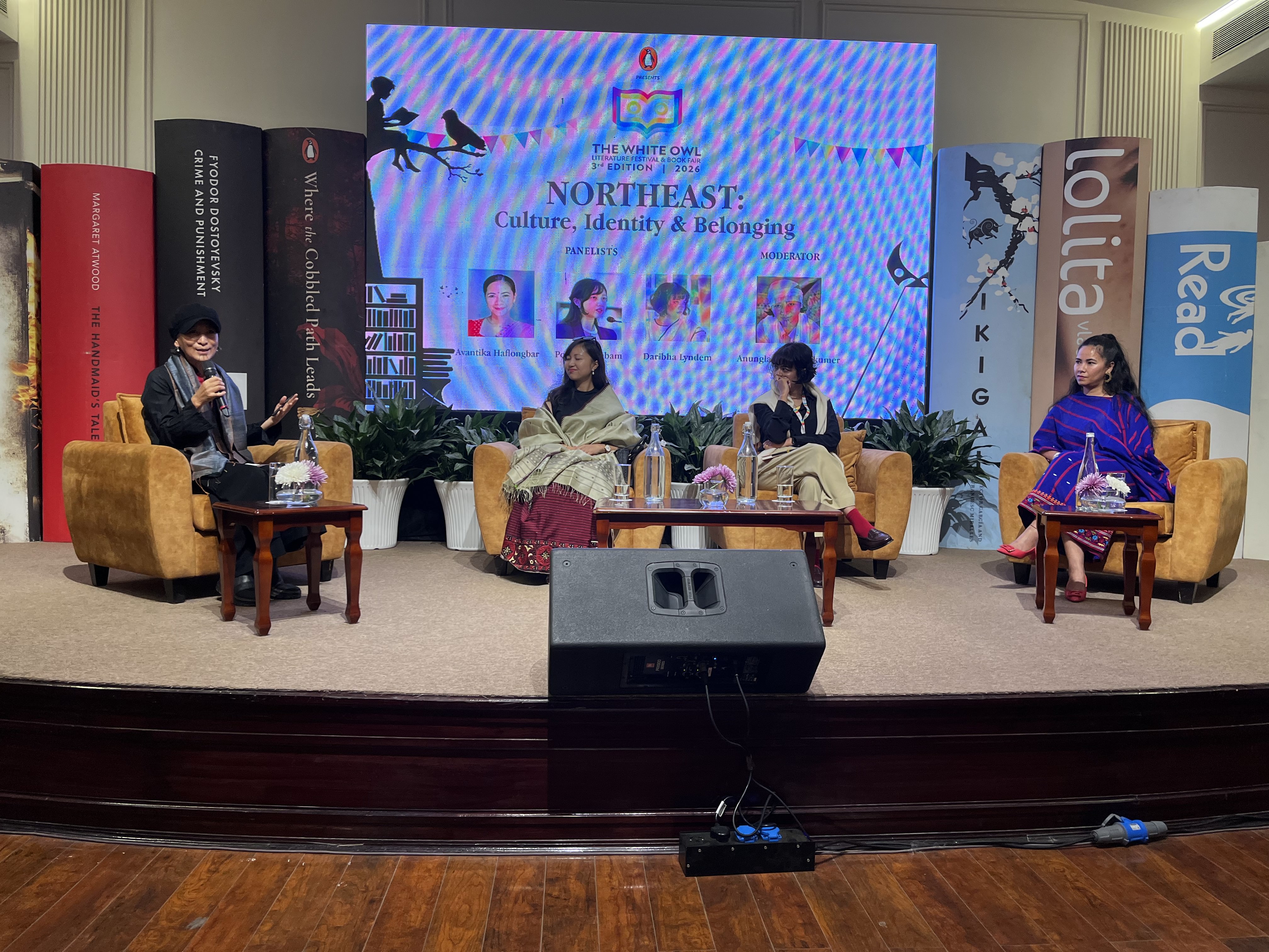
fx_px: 953
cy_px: 476
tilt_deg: -3.0
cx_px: 634
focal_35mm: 26
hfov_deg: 67.3
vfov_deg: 53.1
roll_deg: -0.7
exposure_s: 1/97
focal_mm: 5.1
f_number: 1.6
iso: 100
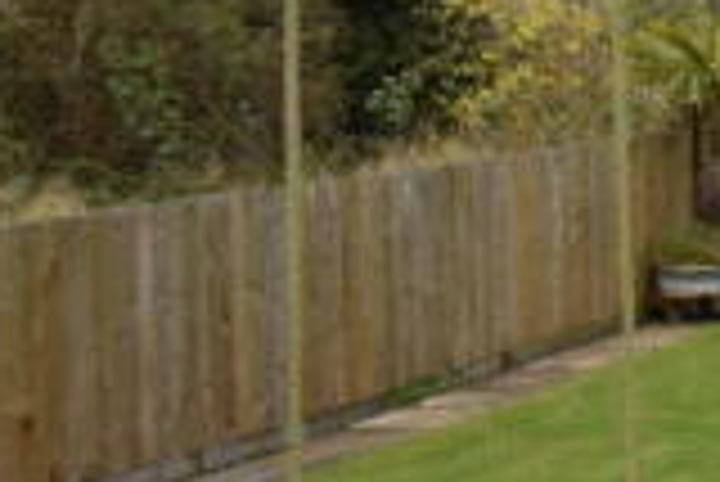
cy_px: 146
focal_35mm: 123
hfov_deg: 15.4
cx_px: 1055
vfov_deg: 11.2
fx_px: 2462
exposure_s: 1/200
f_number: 7.1
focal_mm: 20
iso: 400
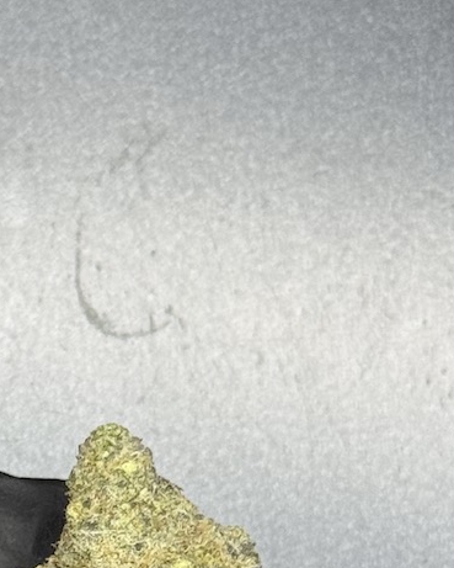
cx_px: -63
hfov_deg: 7.9
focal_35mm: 195
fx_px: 3274
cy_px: 702
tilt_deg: -79.1
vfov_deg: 9.7
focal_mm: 6.76
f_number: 1.78
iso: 100
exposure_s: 1/50
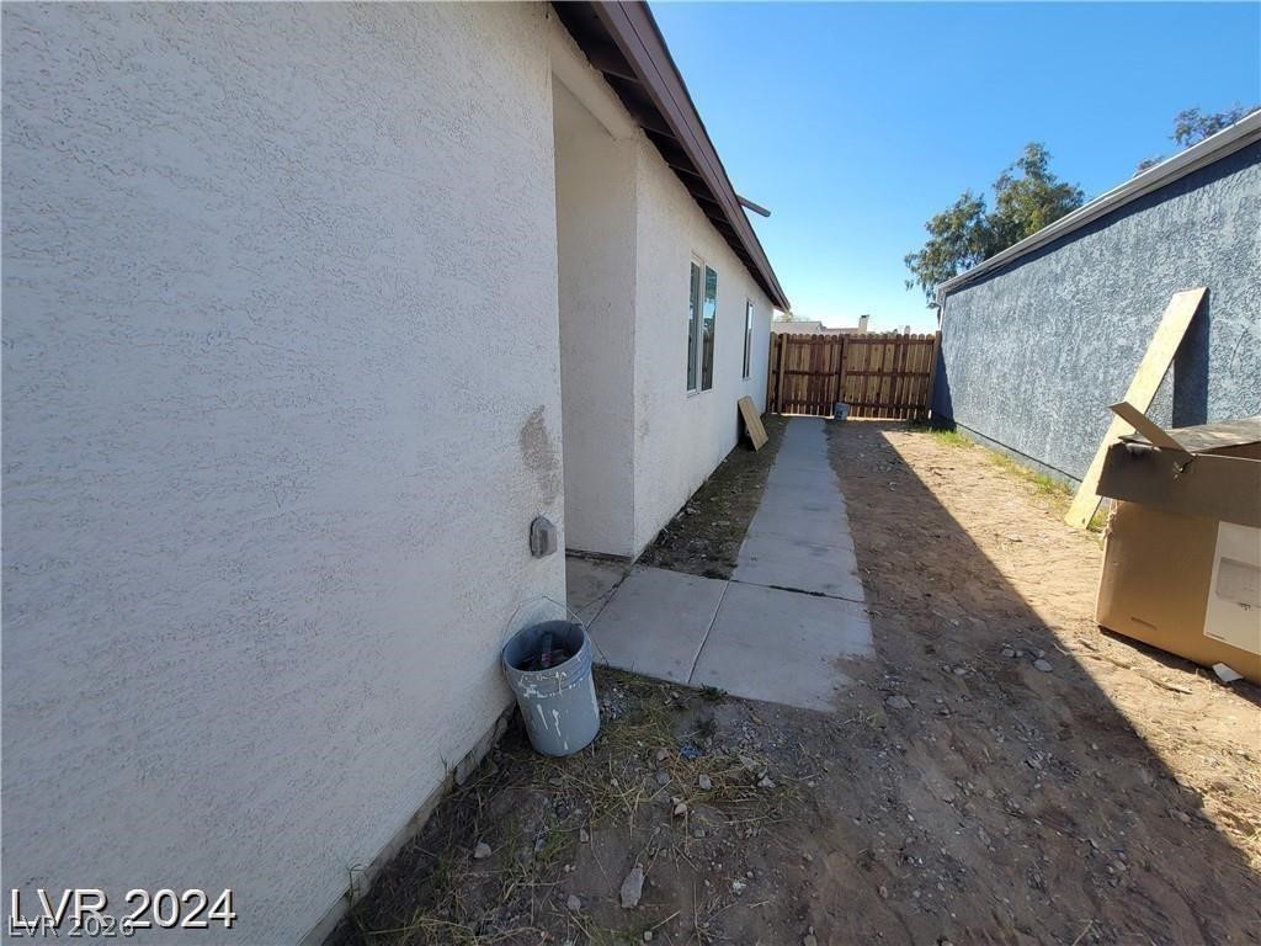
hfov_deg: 106.2
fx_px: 474
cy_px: 473
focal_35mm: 13
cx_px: 630
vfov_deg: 89.9
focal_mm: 2.2
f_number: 2.2
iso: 64
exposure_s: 1/1096
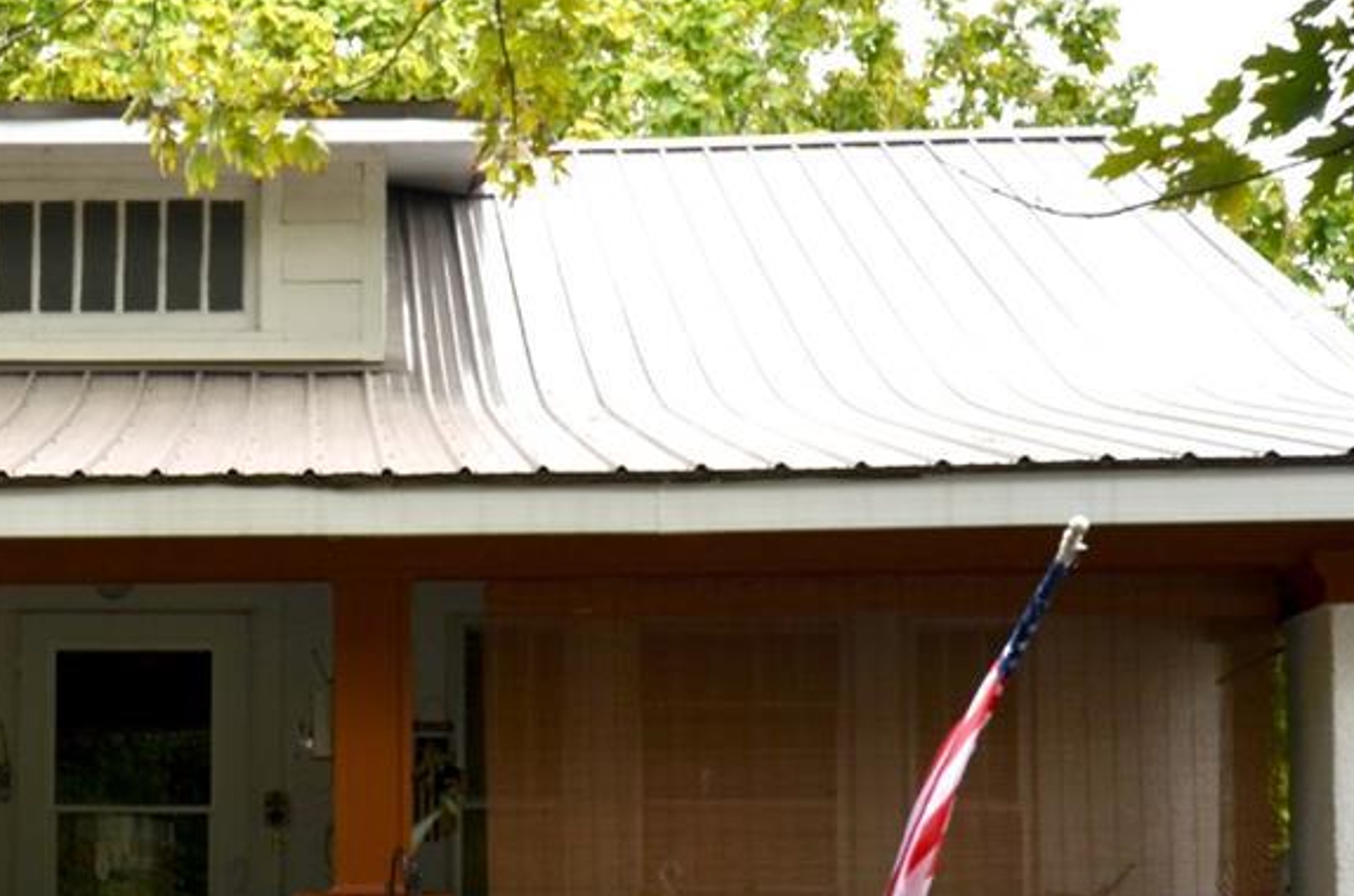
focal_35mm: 94
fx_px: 3528
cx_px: -54
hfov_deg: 20.9
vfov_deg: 14.4
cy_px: 766
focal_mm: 24
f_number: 5.6
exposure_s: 1/125
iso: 180
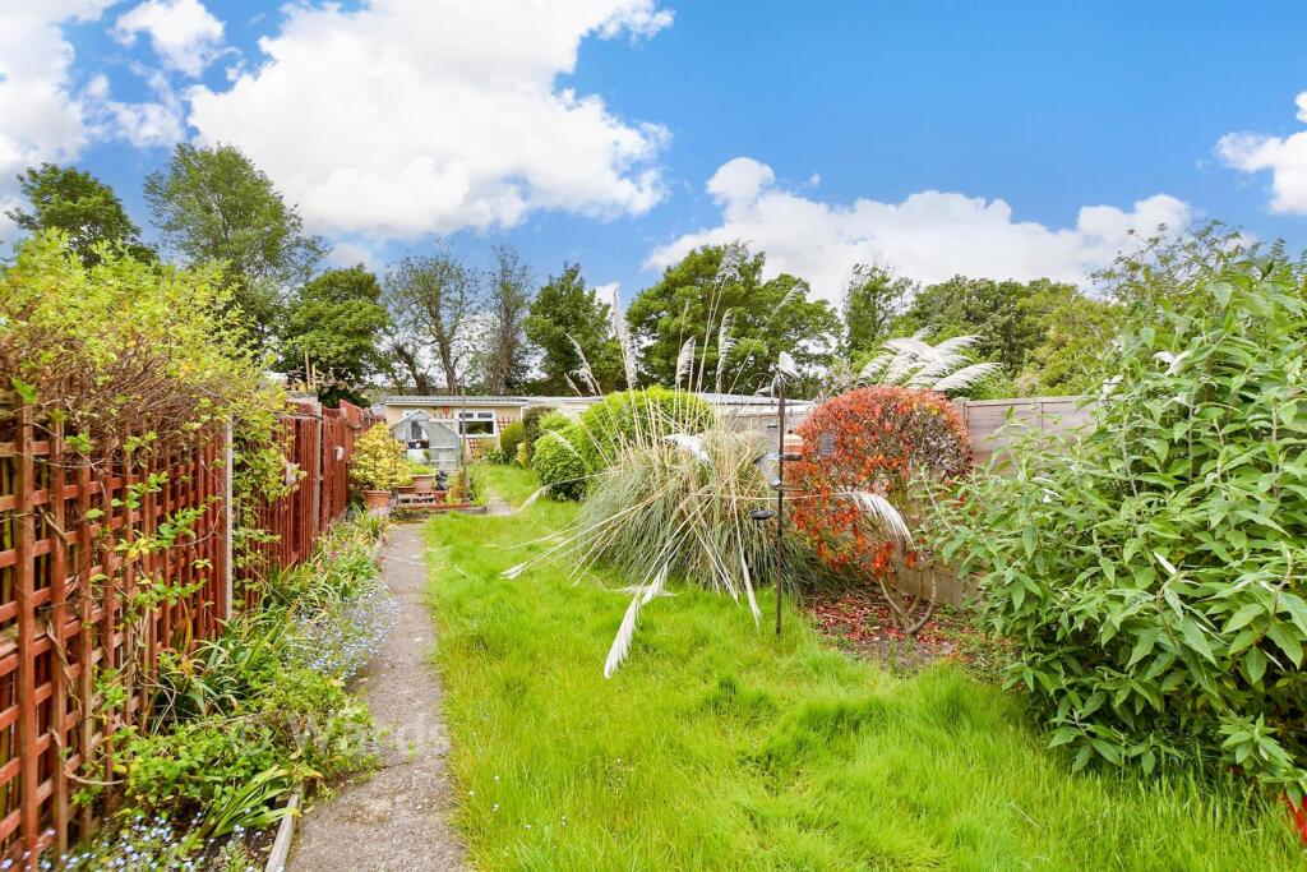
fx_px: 545
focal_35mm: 15
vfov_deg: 77.3
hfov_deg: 100.4
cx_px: 654
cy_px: 436
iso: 160
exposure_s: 1/200
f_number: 6.3
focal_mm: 10
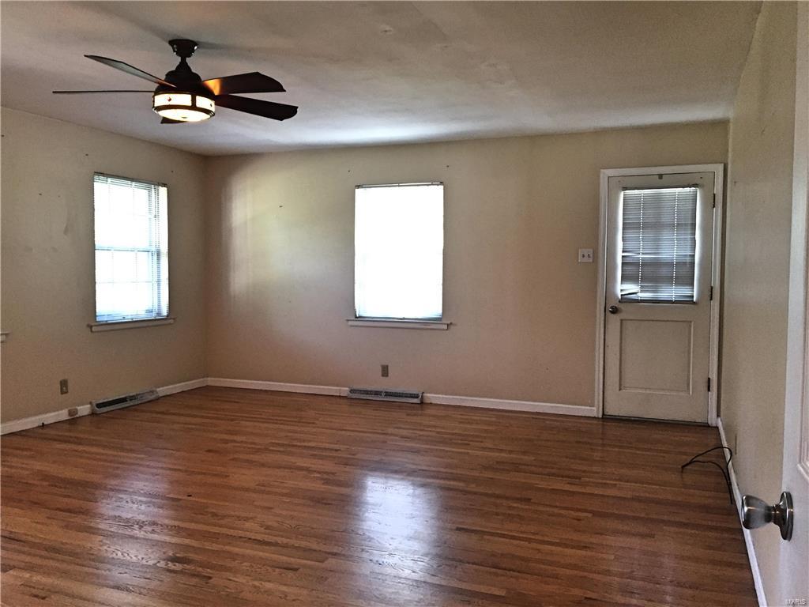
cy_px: 304
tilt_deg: -2.3
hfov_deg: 61.7
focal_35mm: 29
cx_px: 404
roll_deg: -0.7
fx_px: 678
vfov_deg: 48.2
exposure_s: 1/30
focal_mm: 4.15
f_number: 2.2
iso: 200
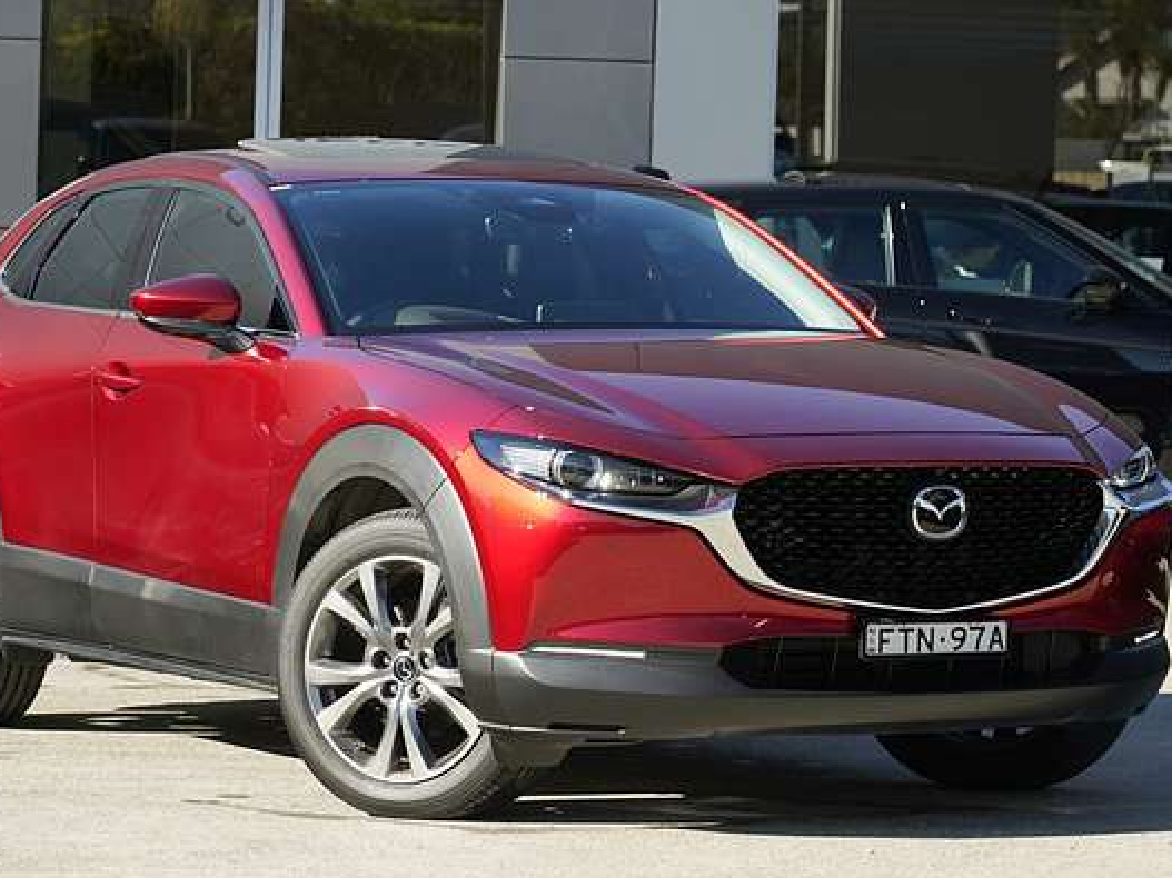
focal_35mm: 115
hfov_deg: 17.1
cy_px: 440
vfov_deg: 12.9
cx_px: 527
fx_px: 3893
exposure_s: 1/320
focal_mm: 105
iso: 1000
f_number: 7.1
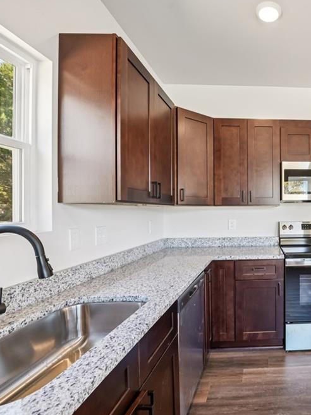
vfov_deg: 79.0
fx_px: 252
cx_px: 278
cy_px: 208
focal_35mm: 21
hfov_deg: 55.3
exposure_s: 1/6
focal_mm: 14
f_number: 9
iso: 200
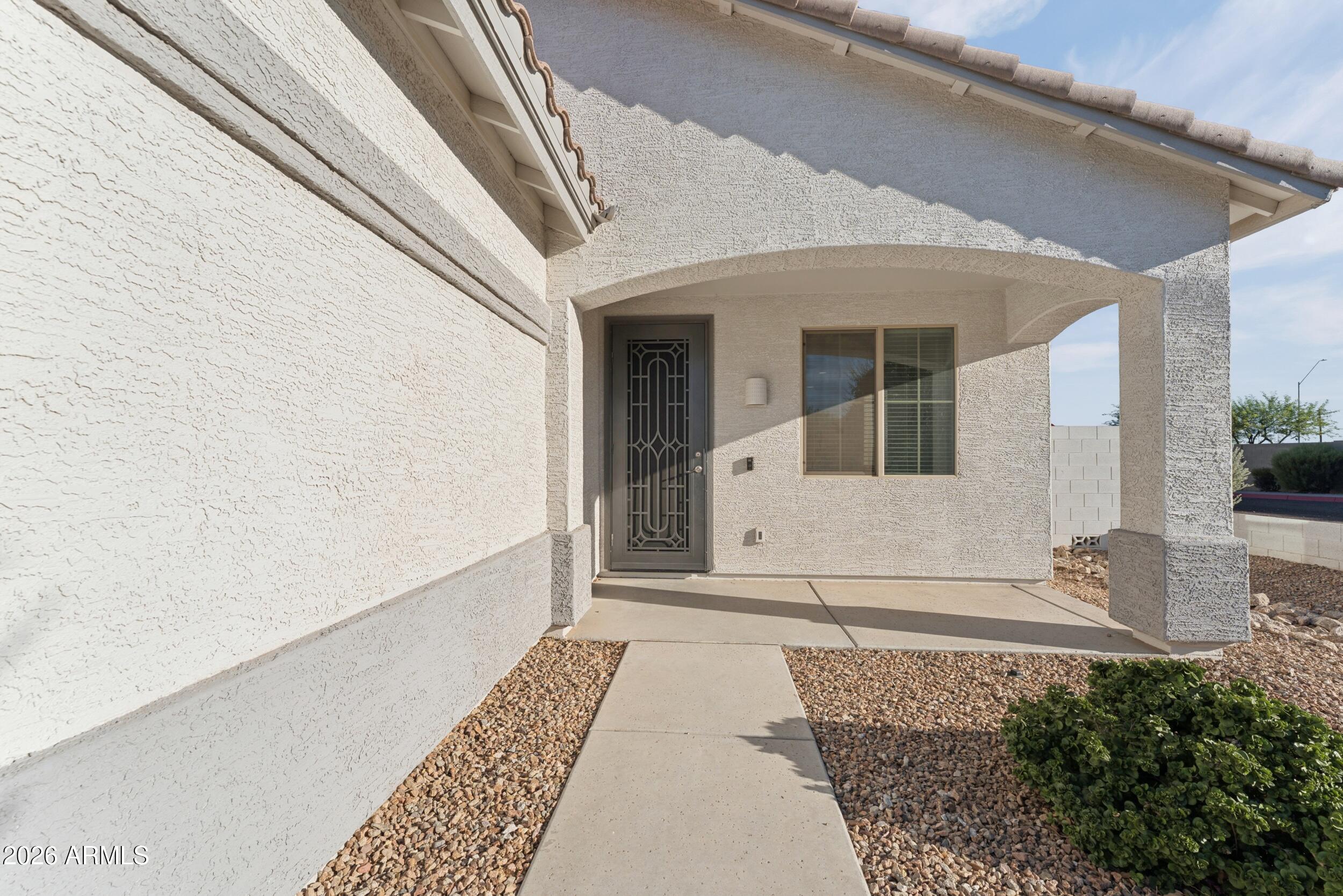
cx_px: 672
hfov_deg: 104.3
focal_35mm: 14
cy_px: 448
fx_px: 522
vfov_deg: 81.2
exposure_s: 1/500
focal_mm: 14
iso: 100
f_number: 8
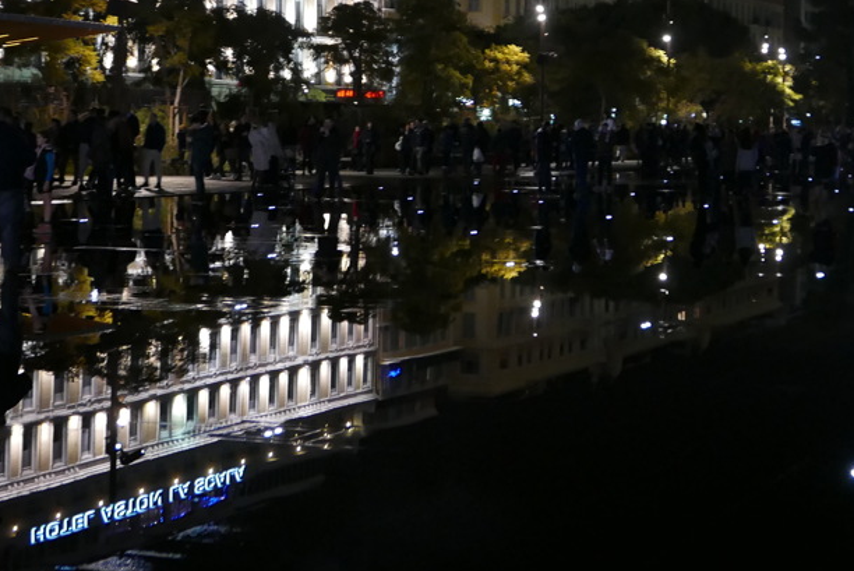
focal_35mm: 92
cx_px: 557
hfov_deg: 22.1
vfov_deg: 14.8
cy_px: 103
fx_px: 2184
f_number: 2.6
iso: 1600
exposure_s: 1/50
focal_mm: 21.3
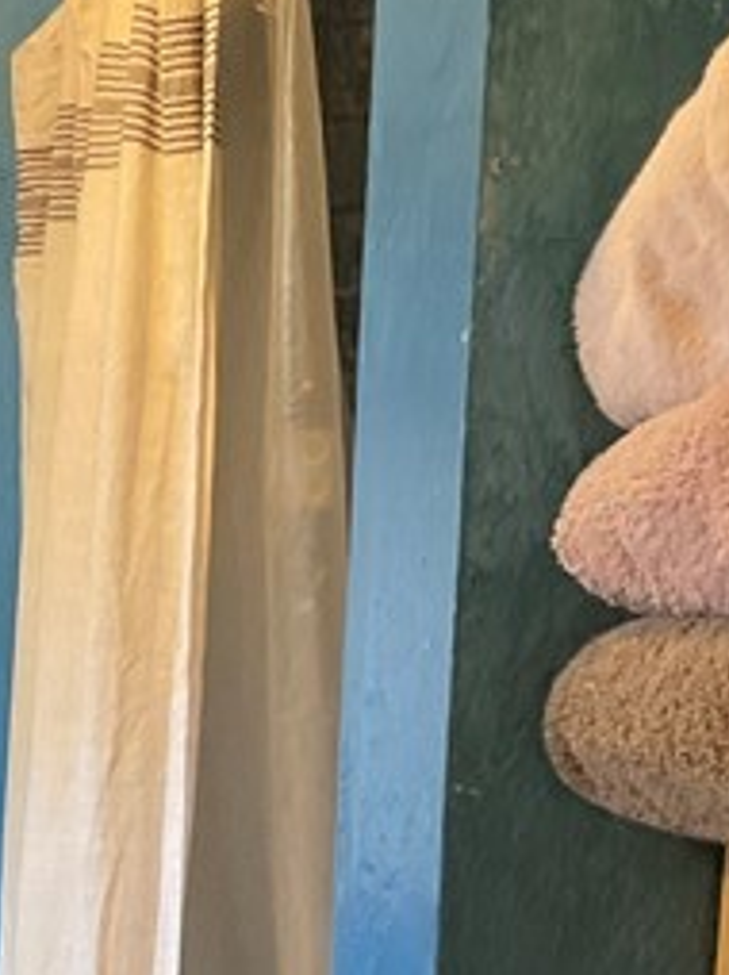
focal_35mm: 117
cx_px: -219
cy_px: 1079
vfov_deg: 16.3
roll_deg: -1.3
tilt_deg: -7.0
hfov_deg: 12.3
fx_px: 3291
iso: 200
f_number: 1.8
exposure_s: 1/60
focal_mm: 3
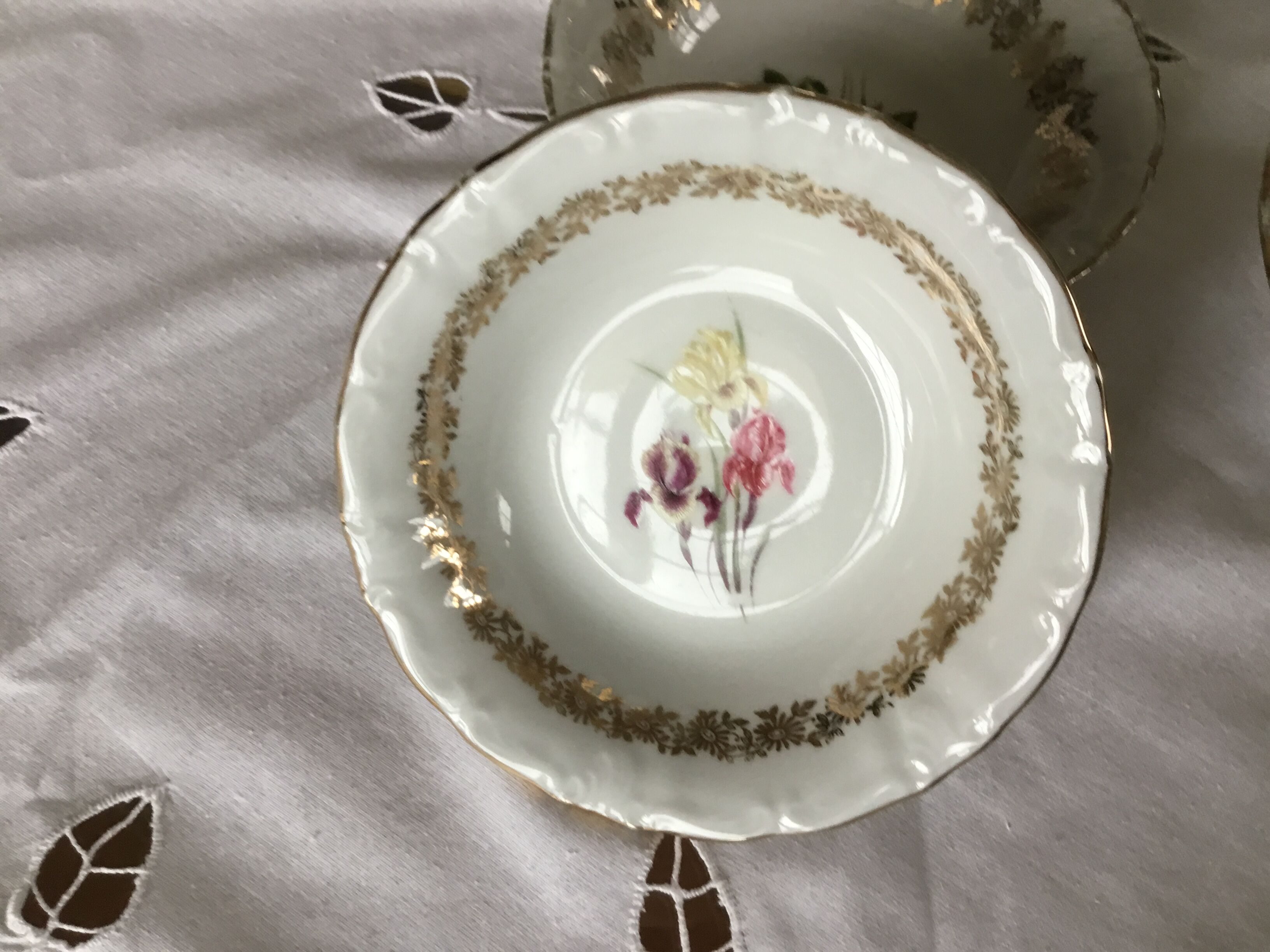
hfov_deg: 58.4
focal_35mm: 31
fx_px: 1137
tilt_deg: -66.9
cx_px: 635
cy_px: 476
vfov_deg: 45.4
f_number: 2.4
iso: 100
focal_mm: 3.3
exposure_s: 1/33
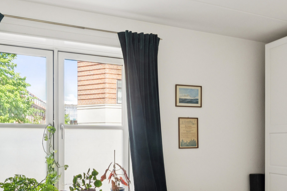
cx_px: 181
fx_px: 311
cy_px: 148
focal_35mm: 39
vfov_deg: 33.4
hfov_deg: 49.0
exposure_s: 1/100
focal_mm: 12
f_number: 7.1
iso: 400
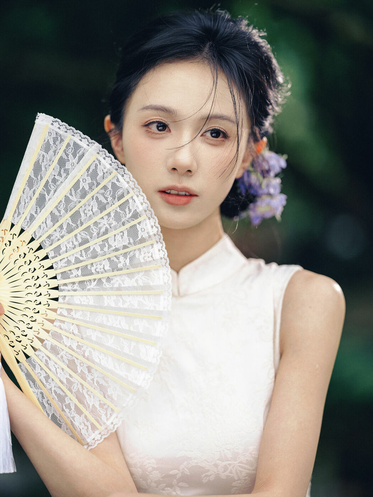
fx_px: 1250
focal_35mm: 87
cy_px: 248
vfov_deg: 22.5
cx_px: 186
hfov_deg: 17.0
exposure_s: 1/400
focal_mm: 110
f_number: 2
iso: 320
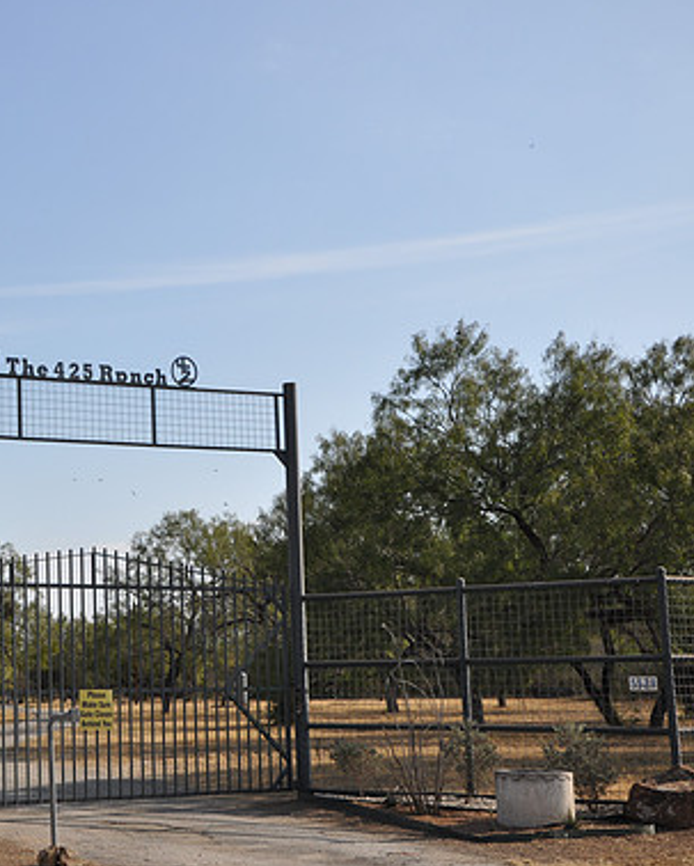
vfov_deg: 27.5
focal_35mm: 69
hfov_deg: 21.7
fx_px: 1769
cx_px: 76
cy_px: 430
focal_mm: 32
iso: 200
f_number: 8
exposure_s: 1/250
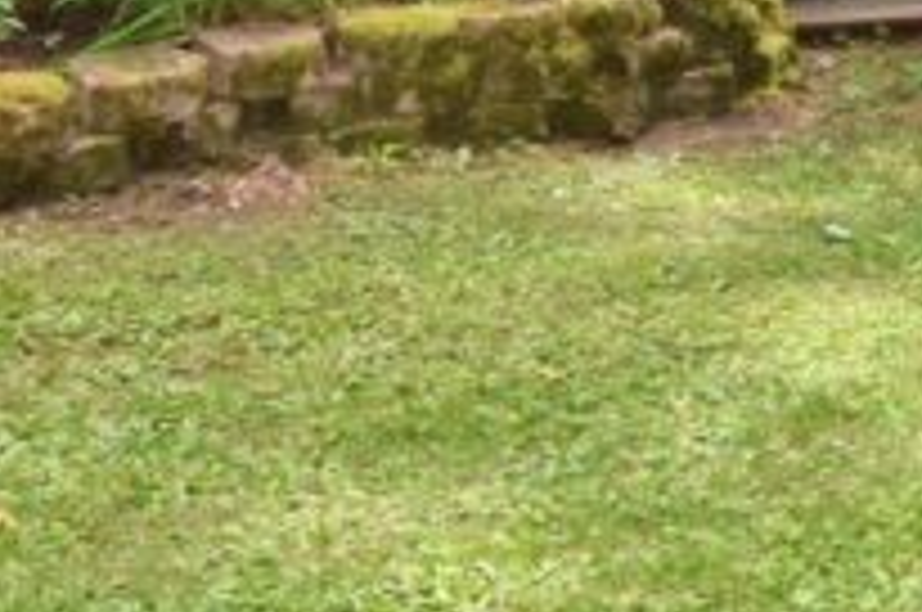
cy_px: -536
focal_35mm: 88
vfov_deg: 13.6
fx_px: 2250
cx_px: 531
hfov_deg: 23.1
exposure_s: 1/200
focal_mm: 10
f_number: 11
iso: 320
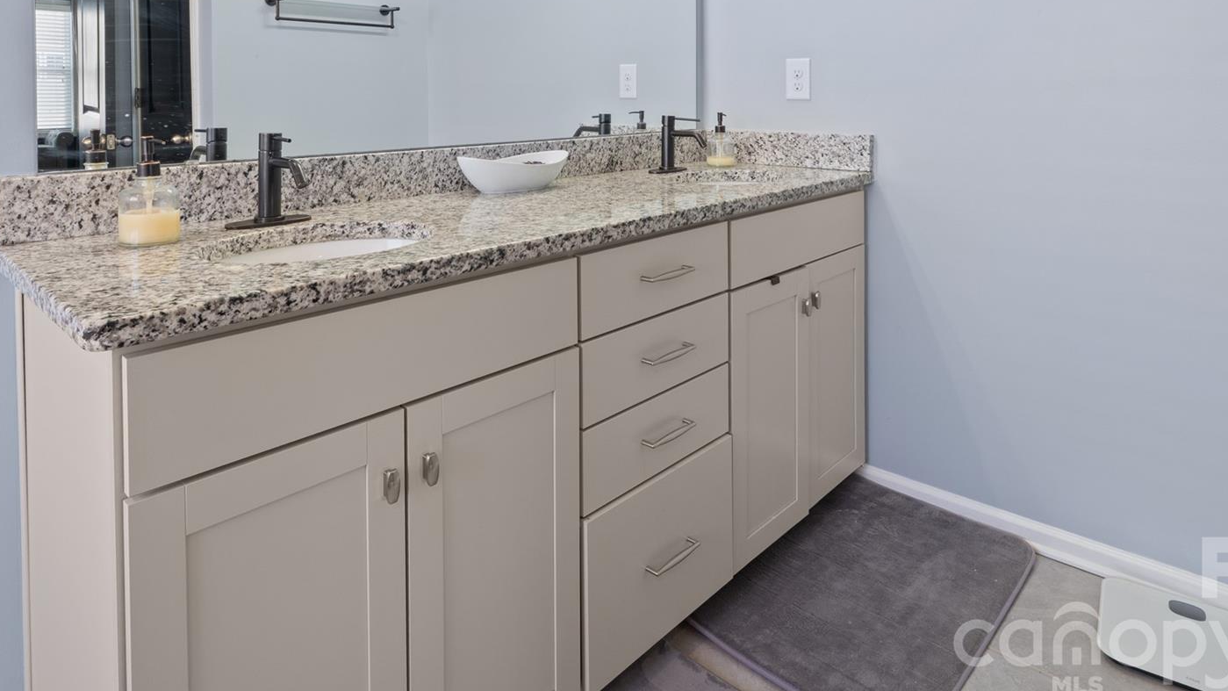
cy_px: 110
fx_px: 749
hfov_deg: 78.6
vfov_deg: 46.2
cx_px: 583
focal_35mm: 23
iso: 400
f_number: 8
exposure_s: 1/3
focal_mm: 10
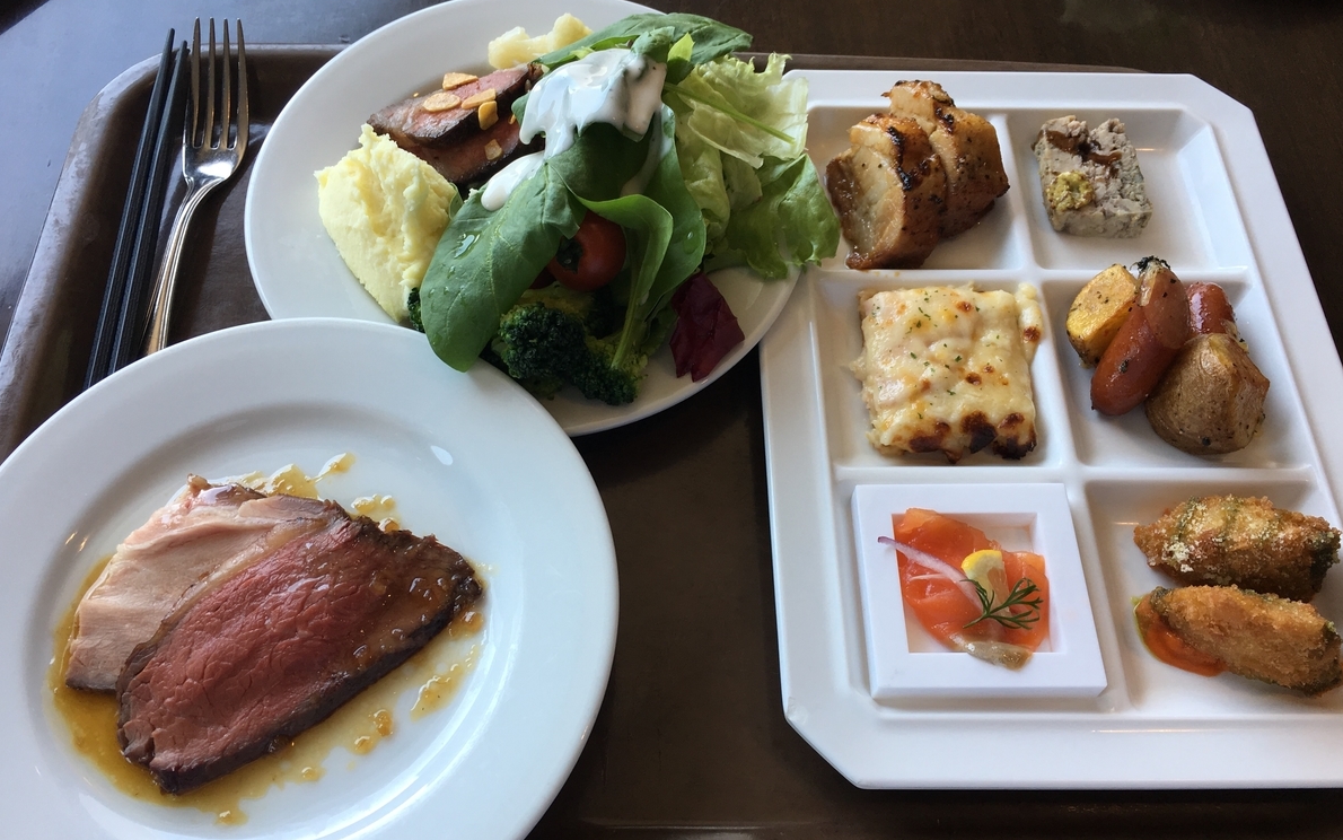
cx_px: 670
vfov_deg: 40.6
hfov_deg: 61.2
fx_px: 1135
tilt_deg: -60.1
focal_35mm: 31
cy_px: 457
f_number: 2.2
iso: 32
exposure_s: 1/120
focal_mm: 4.15
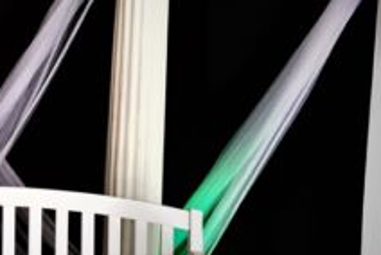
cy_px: 130
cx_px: 0
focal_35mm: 71
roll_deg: -2.3
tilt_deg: -7.6
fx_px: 752
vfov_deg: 19.2
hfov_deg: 26.9
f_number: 2.2
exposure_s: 1/33
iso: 50
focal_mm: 4.15
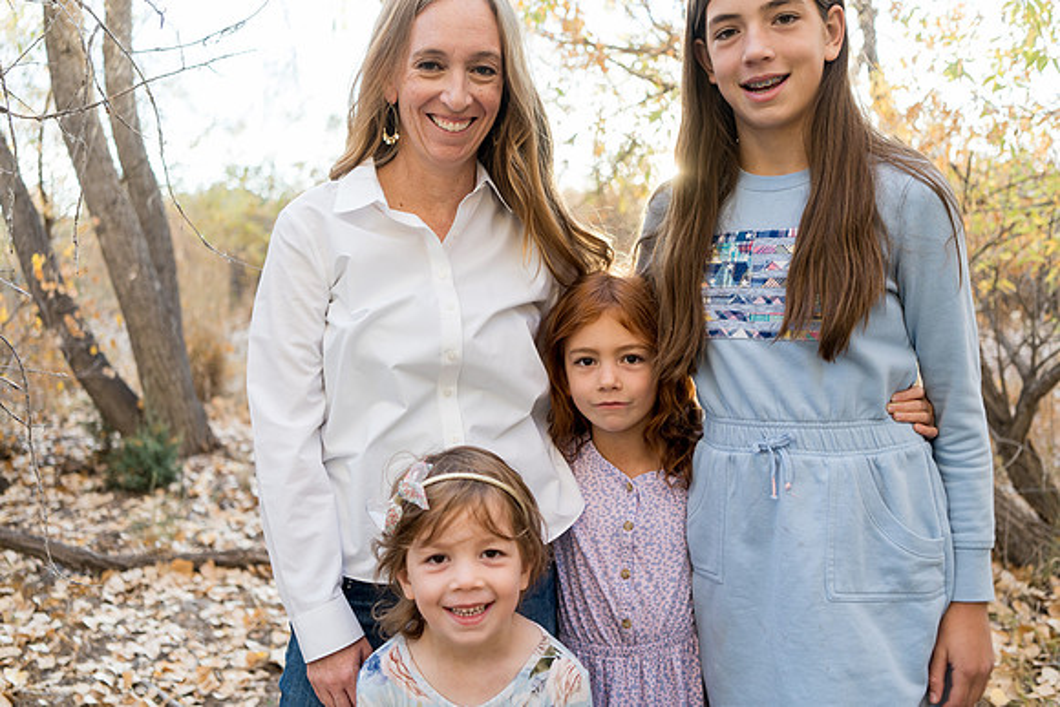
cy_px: 354
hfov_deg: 54.4
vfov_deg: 37.9
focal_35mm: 35
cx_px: 530
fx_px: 1031
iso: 320
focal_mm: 35
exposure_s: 1/125
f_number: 2.8
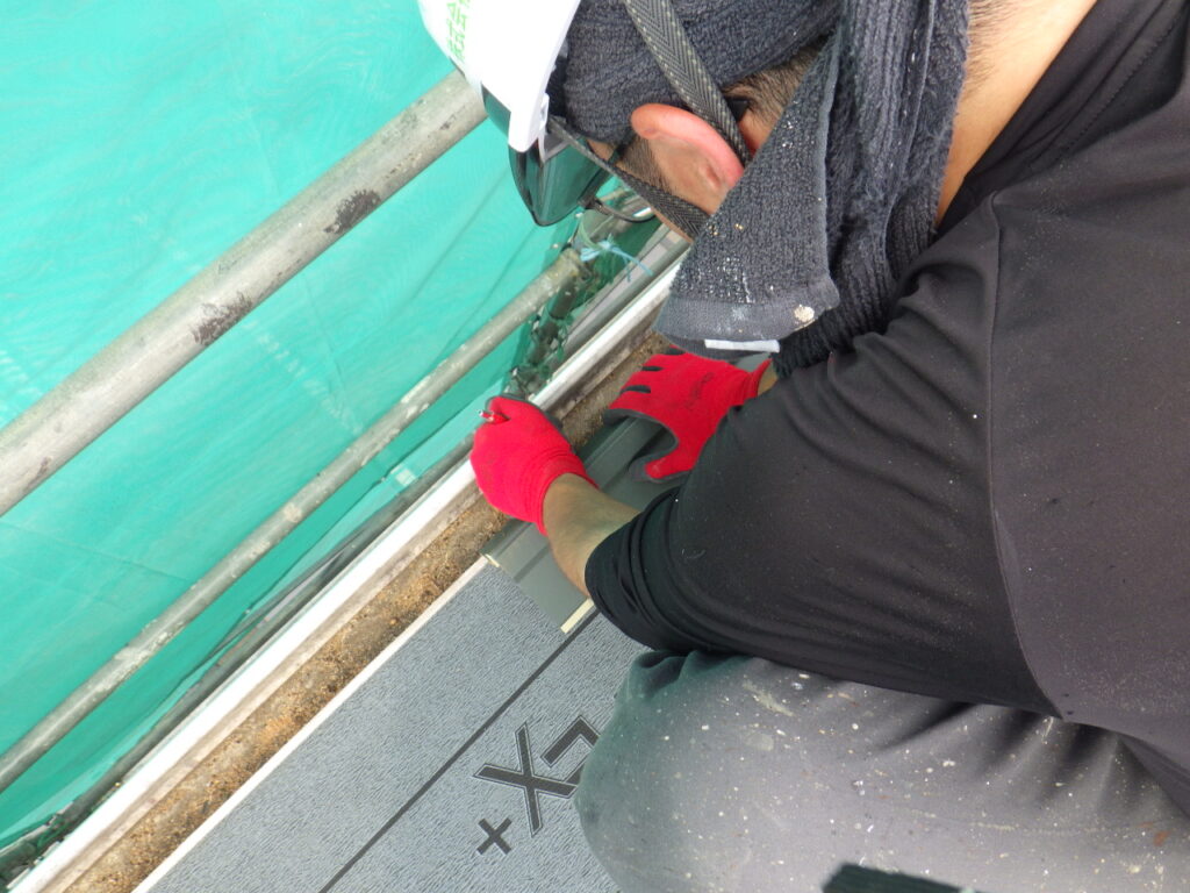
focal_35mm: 28
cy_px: 446
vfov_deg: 49.7
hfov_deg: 63.4
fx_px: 963
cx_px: 595
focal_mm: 5
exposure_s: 1/160
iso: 125
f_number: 4.2
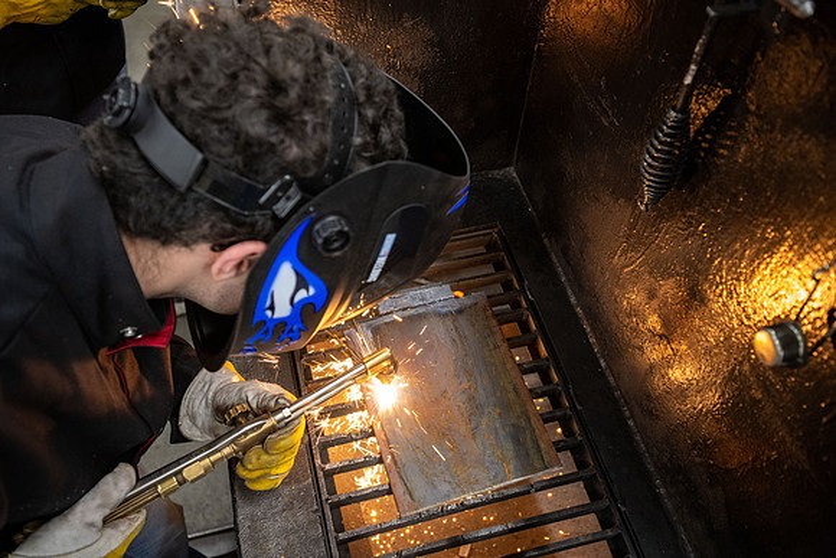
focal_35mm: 30
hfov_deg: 61.9
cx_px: 418
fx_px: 697
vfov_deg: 43.6
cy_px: 279
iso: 2500
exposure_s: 1/125
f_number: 4
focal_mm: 30
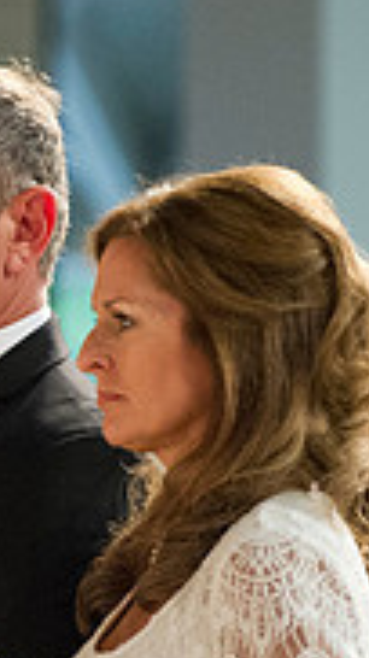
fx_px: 11635
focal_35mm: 667
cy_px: 445
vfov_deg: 3.2
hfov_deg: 1.8
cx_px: -449
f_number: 3.2
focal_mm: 200
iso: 5000
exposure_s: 1/160
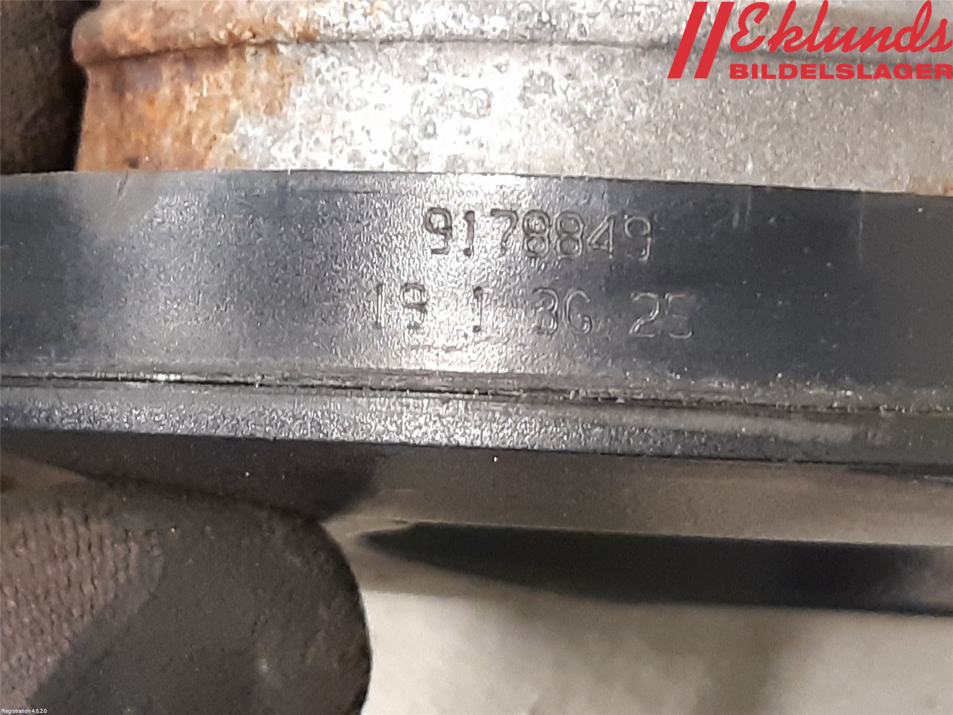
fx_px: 716
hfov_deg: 67.3
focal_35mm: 26
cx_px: 476
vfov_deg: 53.1
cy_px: 358
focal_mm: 3.93
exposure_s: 1/25
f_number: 1.7
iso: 320
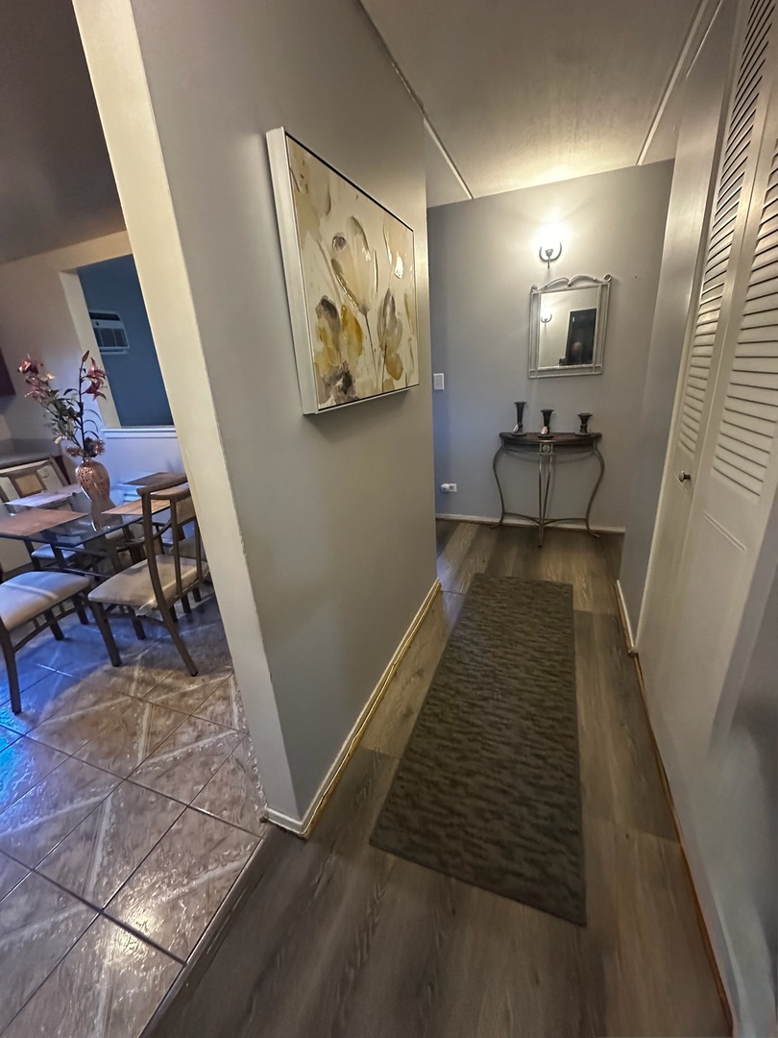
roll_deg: +4.1
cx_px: 389
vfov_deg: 102.1
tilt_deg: -20.9
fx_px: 420
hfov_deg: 85.7
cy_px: 519
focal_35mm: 14
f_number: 2.2
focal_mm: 2.22
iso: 800
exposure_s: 1/60
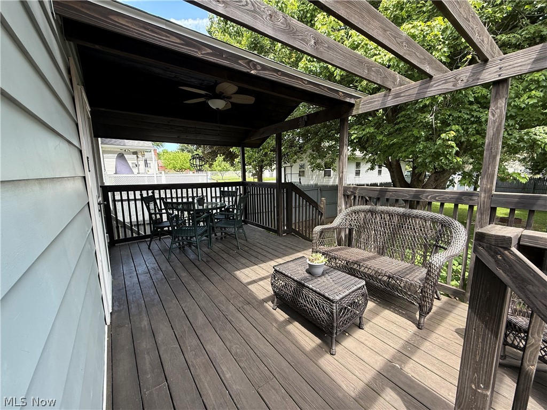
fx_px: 221
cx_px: 274
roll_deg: +0.5
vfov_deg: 85.7
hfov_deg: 102.1
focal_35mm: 14
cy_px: 205
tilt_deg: -7.9
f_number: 2.2
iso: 64
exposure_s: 1/159
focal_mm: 2.22
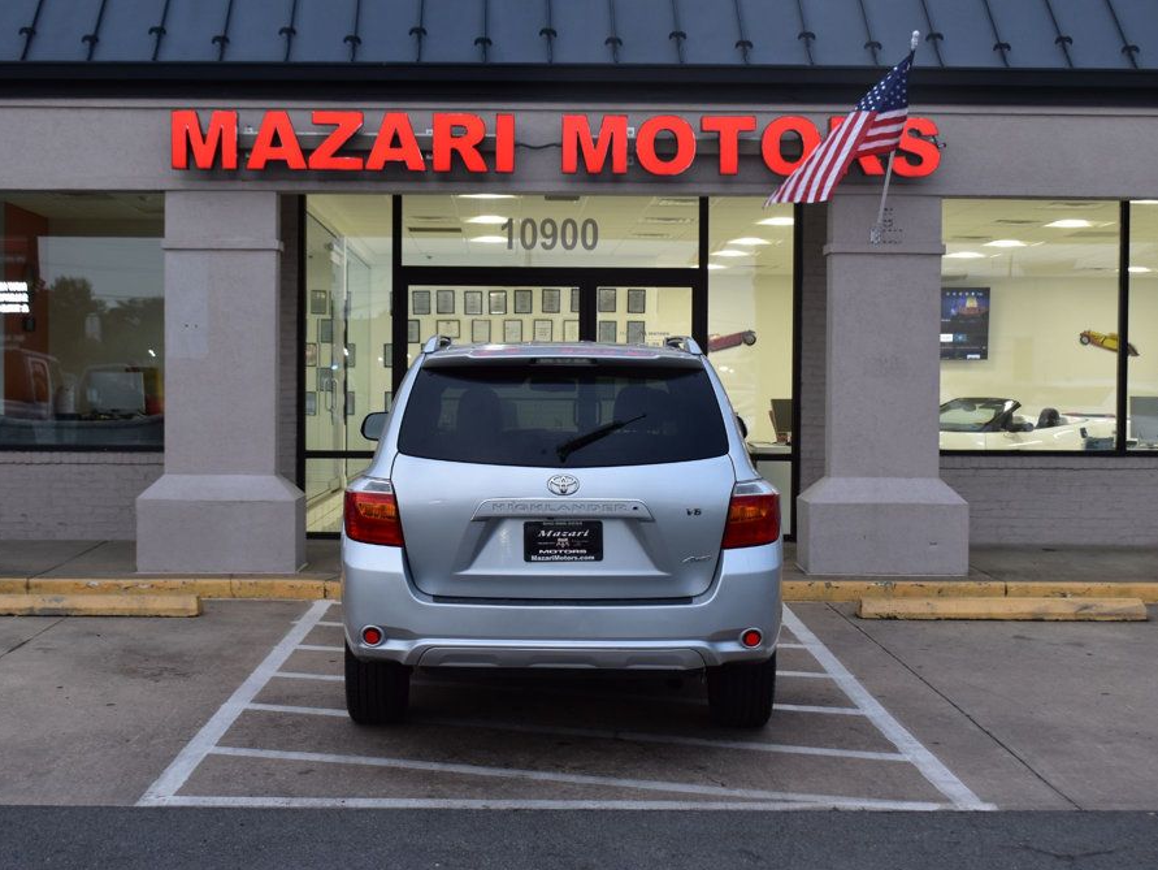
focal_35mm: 53
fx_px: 1774
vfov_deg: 27.5
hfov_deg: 36.1
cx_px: 533
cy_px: 442
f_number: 7.1
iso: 400
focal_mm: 32
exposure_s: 1/25
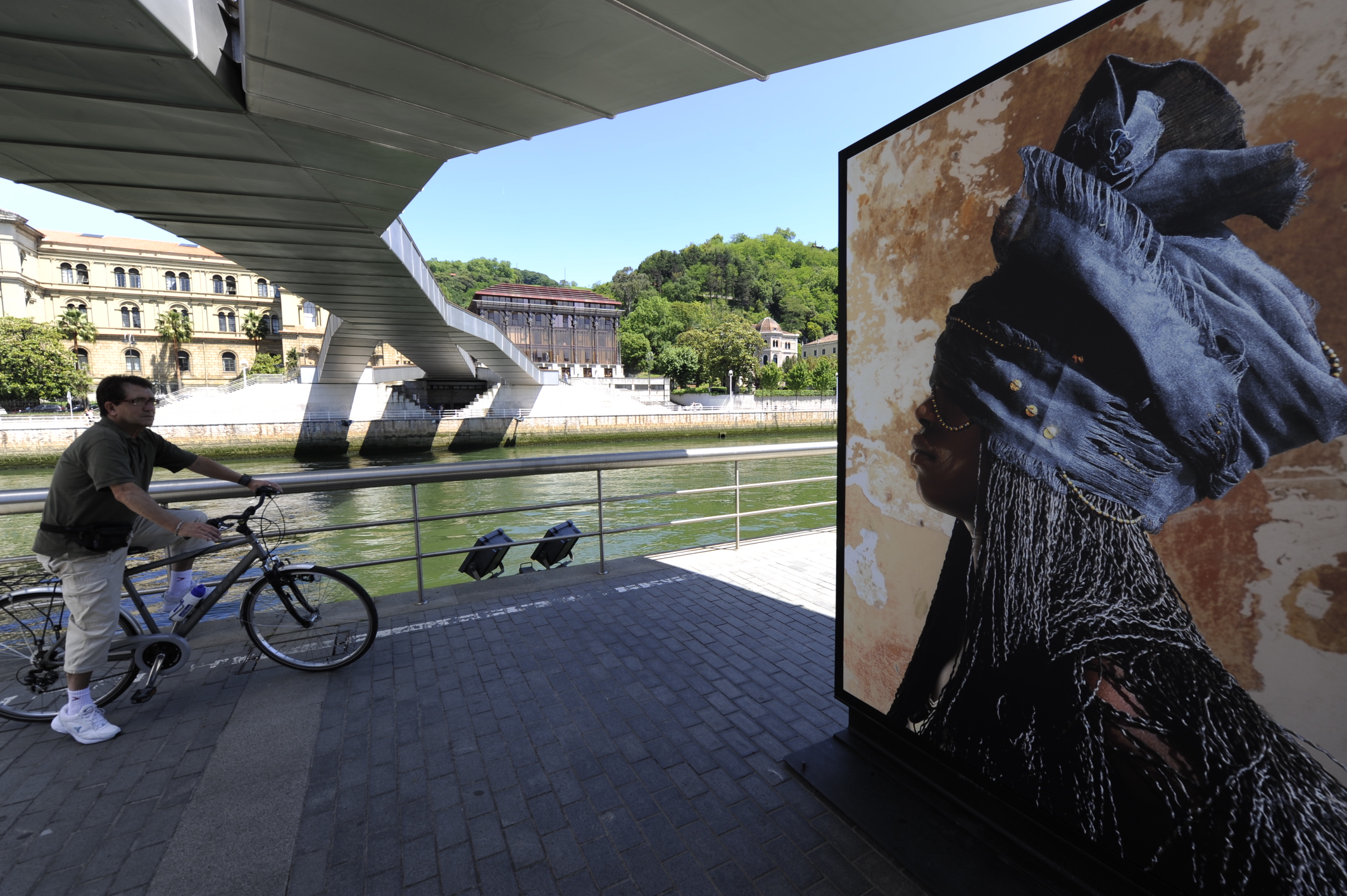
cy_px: 448
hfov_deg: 104.3
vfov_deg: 81.1
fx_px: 523
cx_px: 674
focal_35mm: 14
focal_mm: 14
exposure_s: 1/125
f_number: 7.1
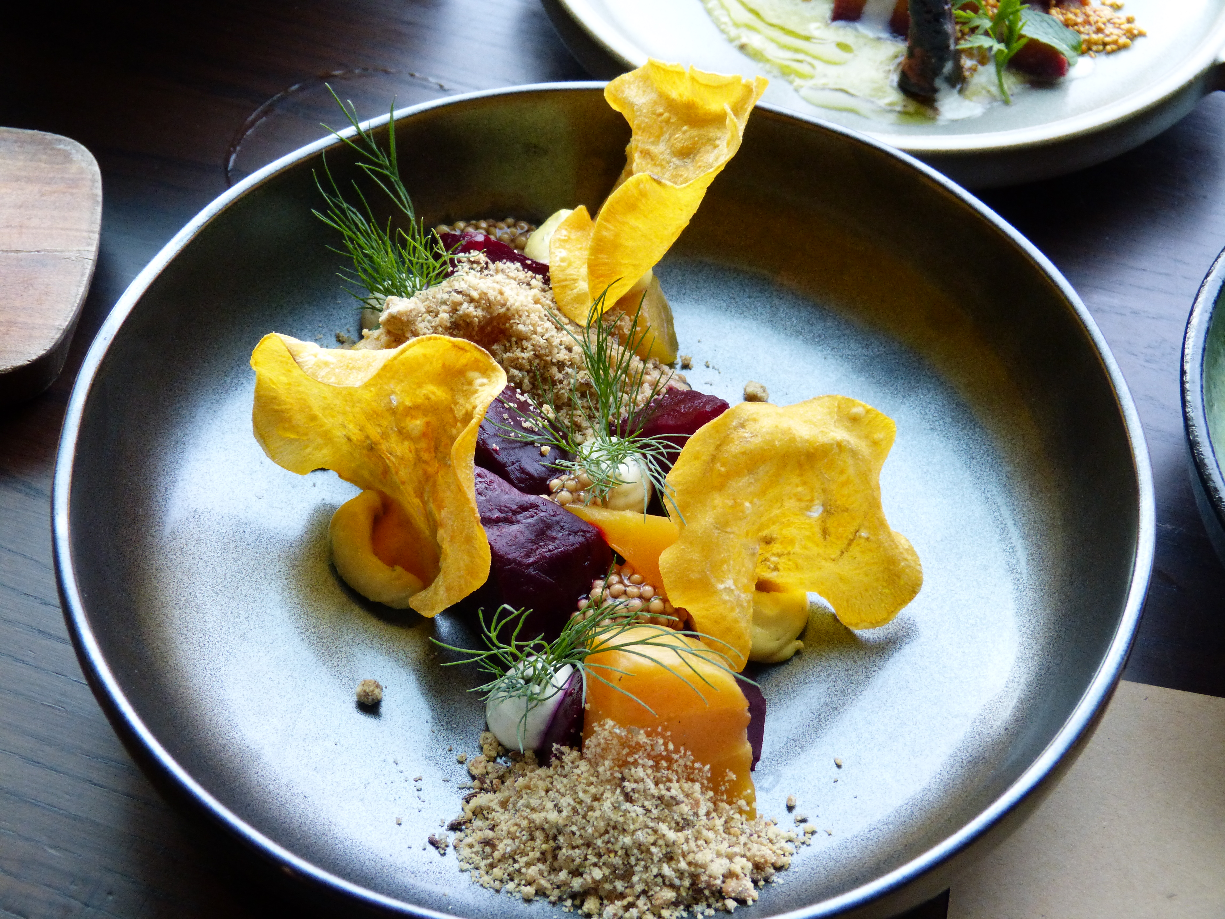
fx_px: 1982
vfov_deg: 26.1
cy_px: 460
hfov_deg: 34.3
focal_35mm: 56
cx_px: 612
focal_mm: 10
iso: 400
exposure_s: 1/60
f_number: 3.2
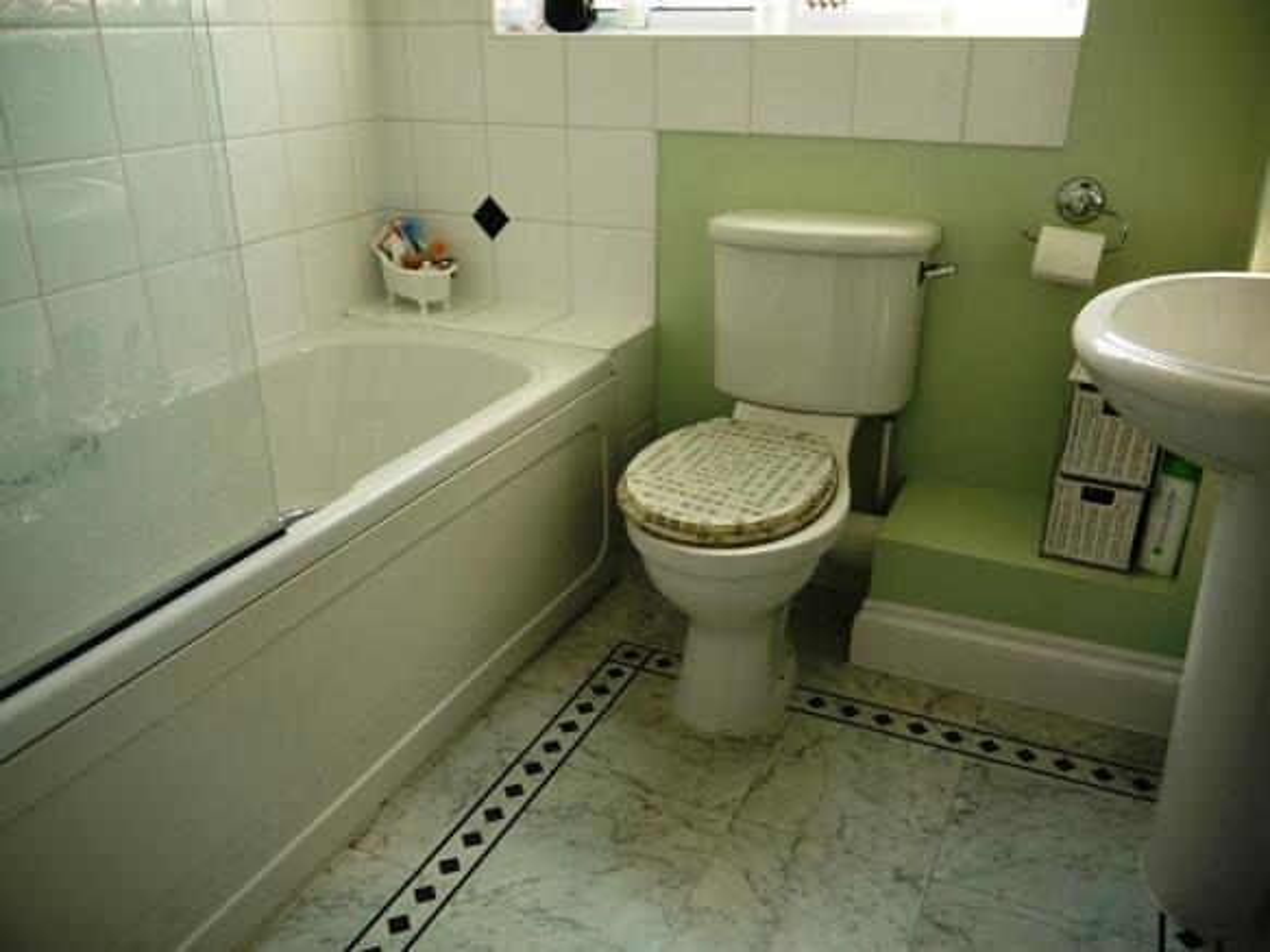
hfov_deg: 63.5
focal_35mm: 28
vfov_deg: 49.7
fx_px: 1027
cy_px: 476
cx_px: 635
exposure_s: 1/100
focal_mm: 14
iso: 100
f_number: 3.5
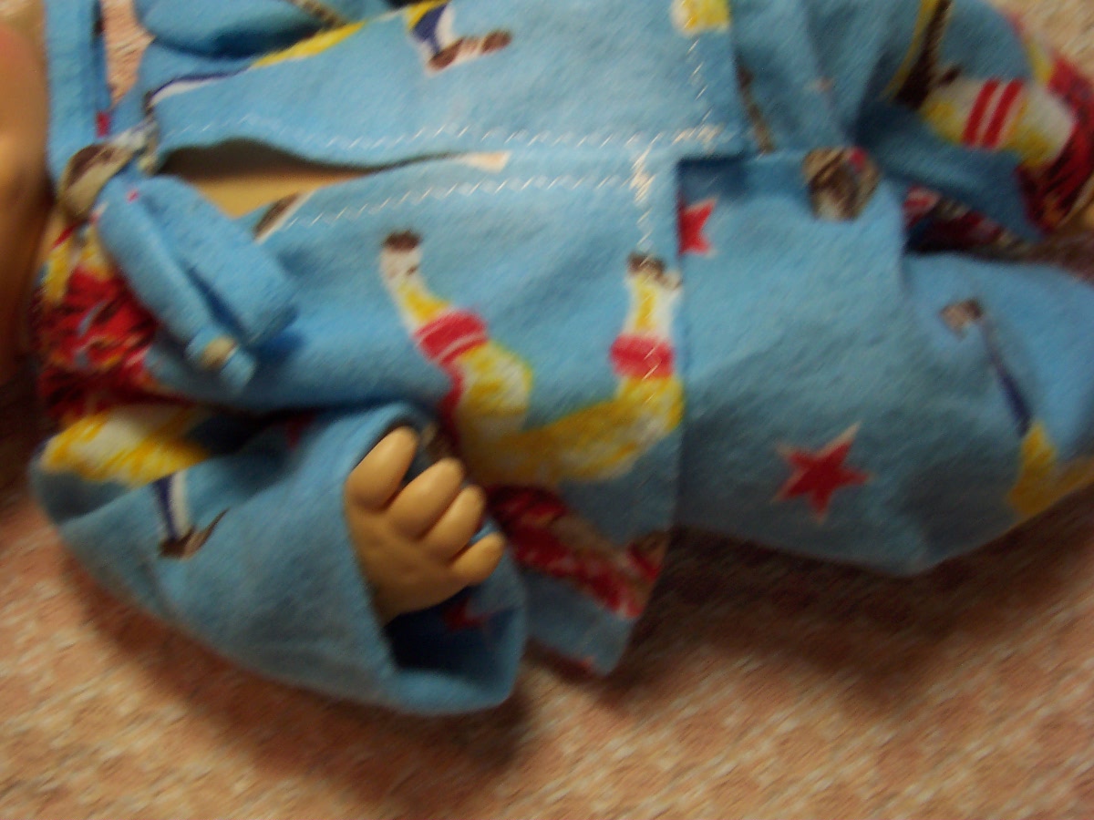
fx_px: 1169
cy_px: 410
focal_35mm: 37
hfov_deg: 50.1
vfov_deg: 38.7
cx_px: 547
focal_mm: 5.6
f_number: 2.8
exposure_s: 1/60
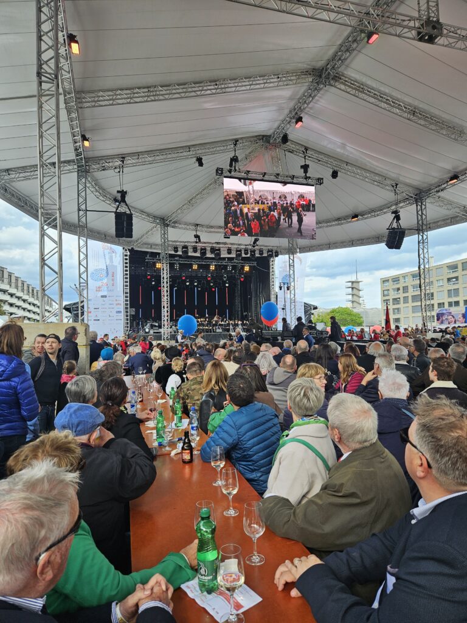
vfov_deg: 73.9
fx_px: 414
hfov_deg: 58.9
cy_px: 312
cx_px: 234
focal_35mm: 23
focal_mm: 5.4
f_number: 1.8
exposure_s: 1/338
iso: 25
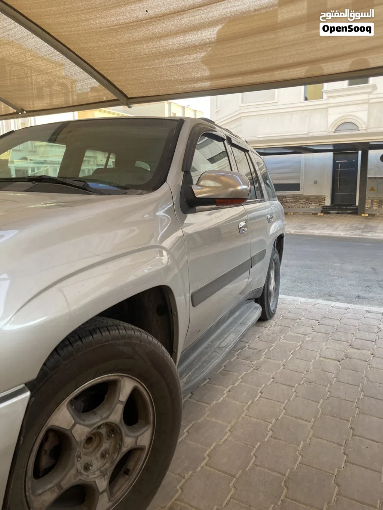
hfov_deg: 53.1
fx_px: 384
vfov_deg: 67.3
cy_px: 255
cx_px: 192
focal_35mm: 26
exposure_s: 1/121
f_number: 1.8
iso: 50
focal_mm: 4.25
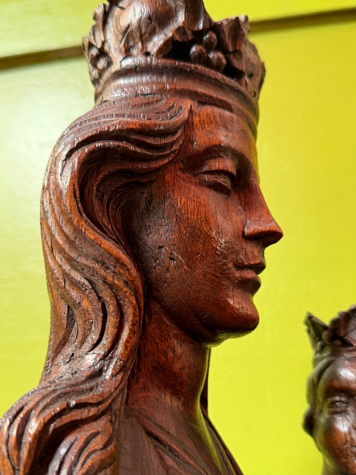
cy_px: 261
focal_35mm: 33
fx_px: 452
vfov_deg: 55.2
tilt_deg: +19.1
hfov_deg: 42.9
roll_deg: -0.1
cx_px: 167
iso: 400
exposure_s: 1/50
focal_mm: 6.76
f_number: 1.78
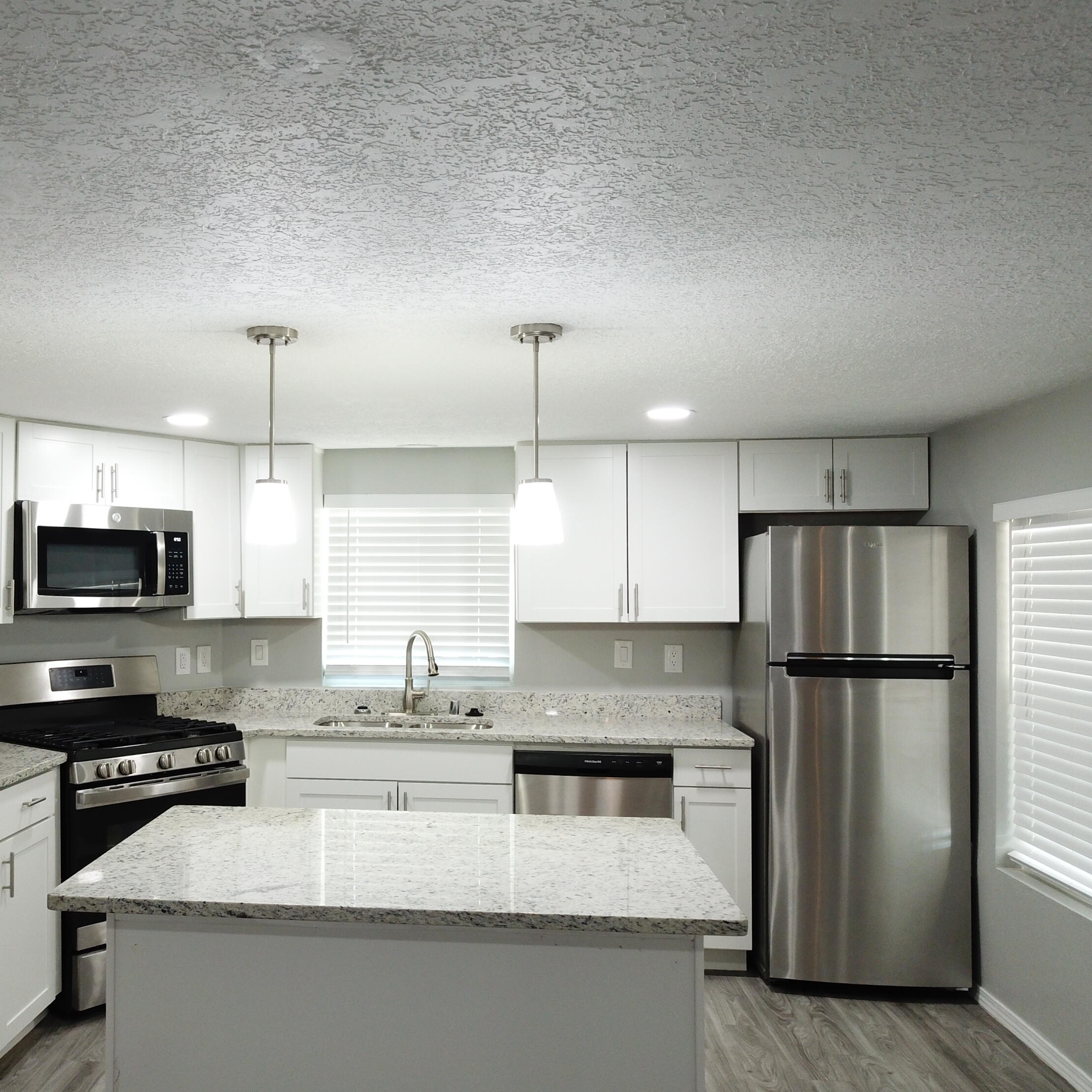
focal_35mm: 31
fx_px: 1106
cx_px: 383
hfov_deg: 51.8
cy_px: 546
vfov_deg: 52.5
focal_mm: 4.73
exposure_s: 1/25
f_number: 2.2
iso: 233
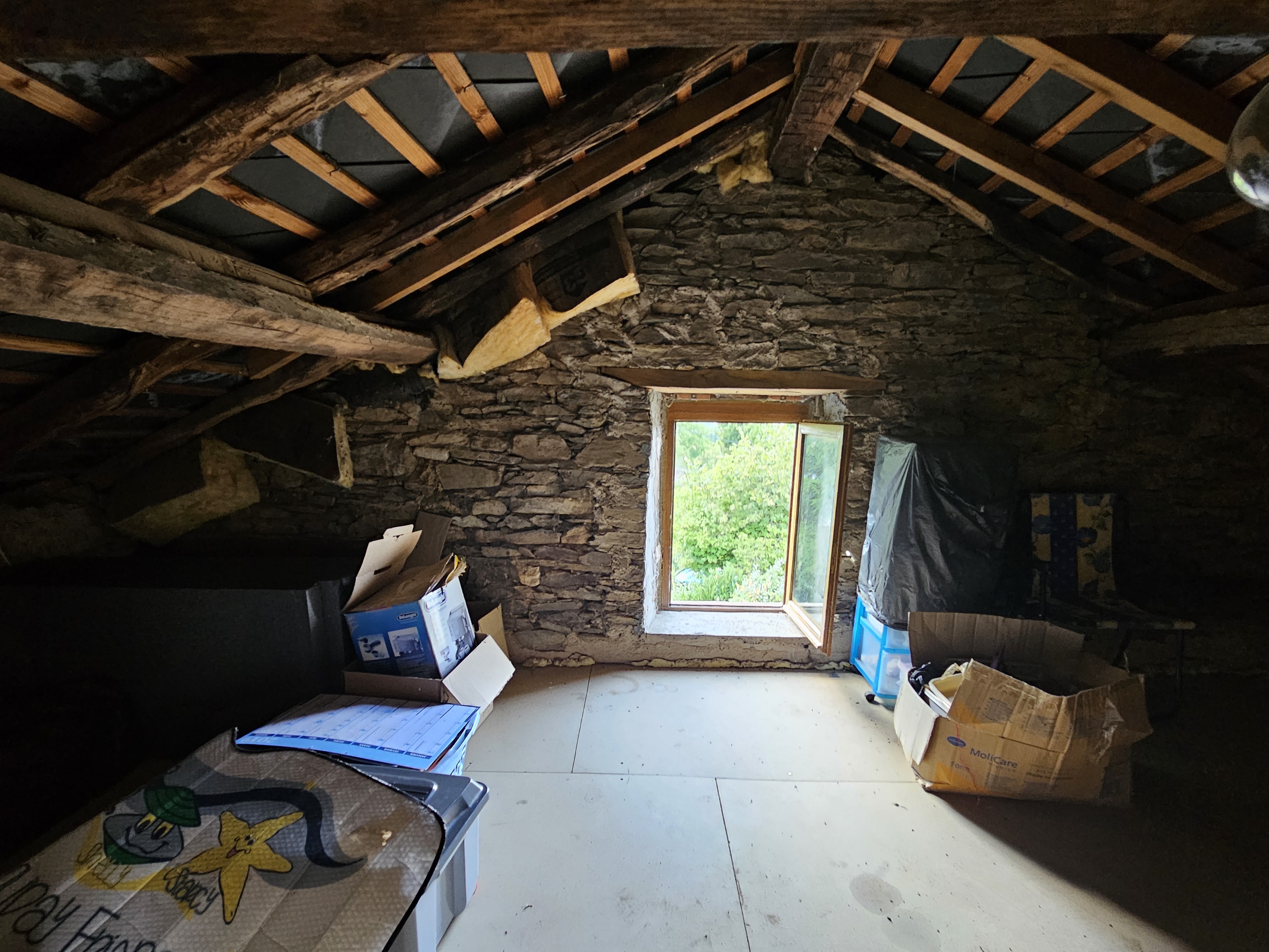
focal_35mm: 16
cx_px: 630
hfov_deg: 94.5
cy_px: 579
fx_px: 587
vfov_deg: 77.1
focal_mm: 2.2
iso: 320
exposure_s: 1/33.3
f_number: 2.2
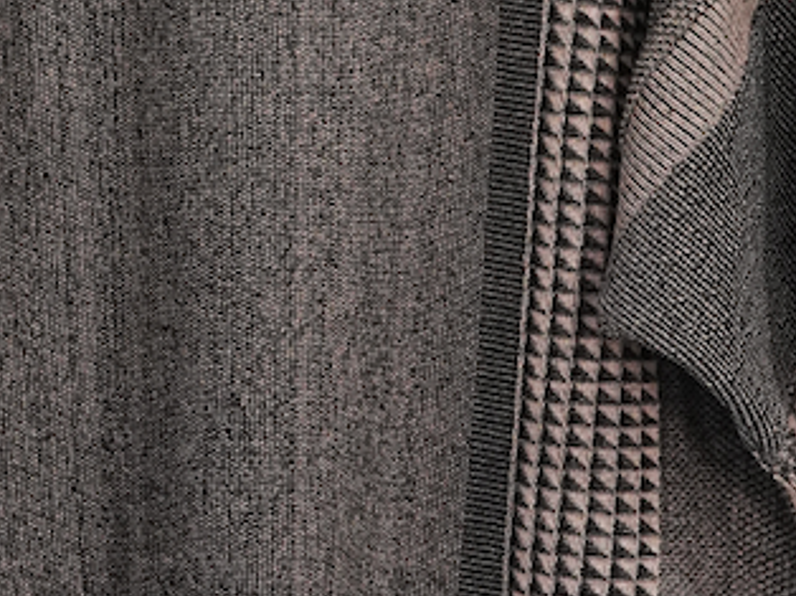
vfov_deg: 7.3
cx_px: 243
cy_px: -157
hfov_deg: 9.9
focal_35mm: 200
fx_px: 4596
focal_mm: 51
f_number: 13
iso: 1600
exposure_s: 1/40
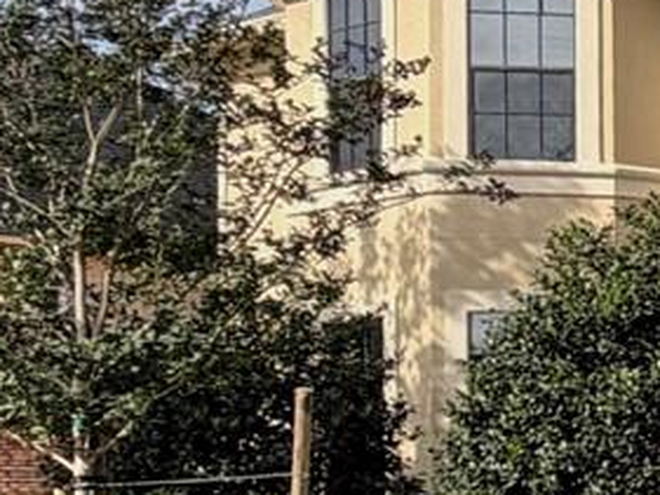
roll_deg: +1.5
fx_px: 1946
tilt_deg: +3.6
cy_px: 414
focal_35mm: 102
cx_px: 1776
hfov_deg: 12.6
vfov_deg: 14.4
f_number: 2.2
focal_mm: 2.22
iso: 32
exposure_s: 1/770
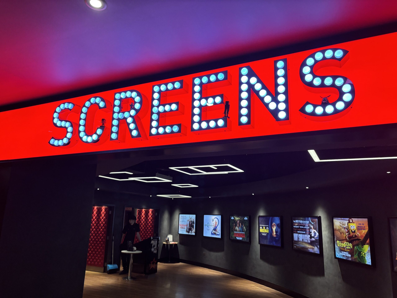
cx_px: 198
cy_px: 149
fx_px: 298
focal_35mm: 26
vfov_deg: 53.1
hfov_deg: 67.3
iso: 125
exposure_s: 1/50
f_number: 1.6
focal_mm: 5.96
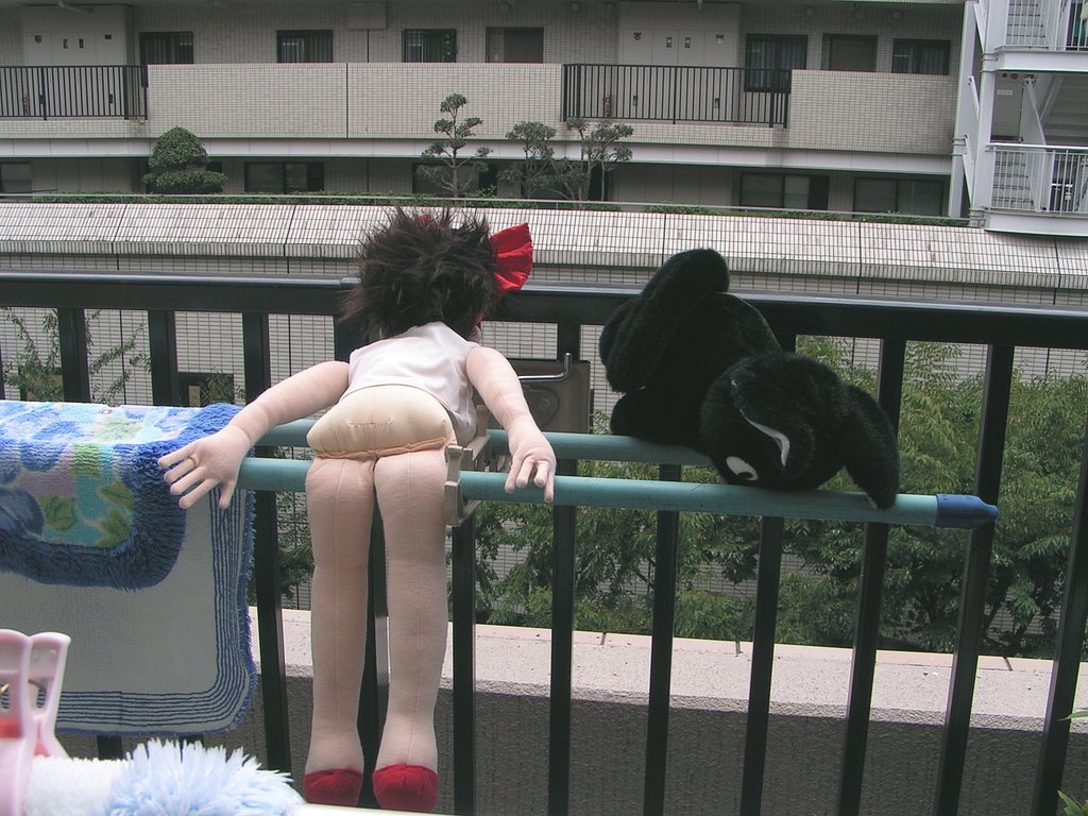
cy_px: 408
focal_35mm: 38
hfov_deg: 49.0
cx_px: 544
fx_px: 1194
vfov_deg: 37.7
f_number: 5.6
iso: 50
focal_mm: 5.8
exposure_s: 1/160
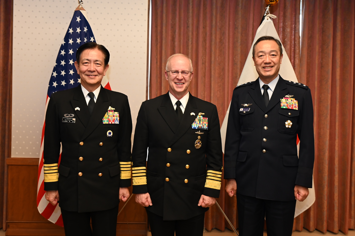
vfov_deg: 39.4
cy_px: 118
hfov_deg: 56.5
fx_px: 330
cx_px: 178
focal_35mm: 34
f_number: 4
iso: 1250
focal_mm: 33.5
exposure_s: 1/200
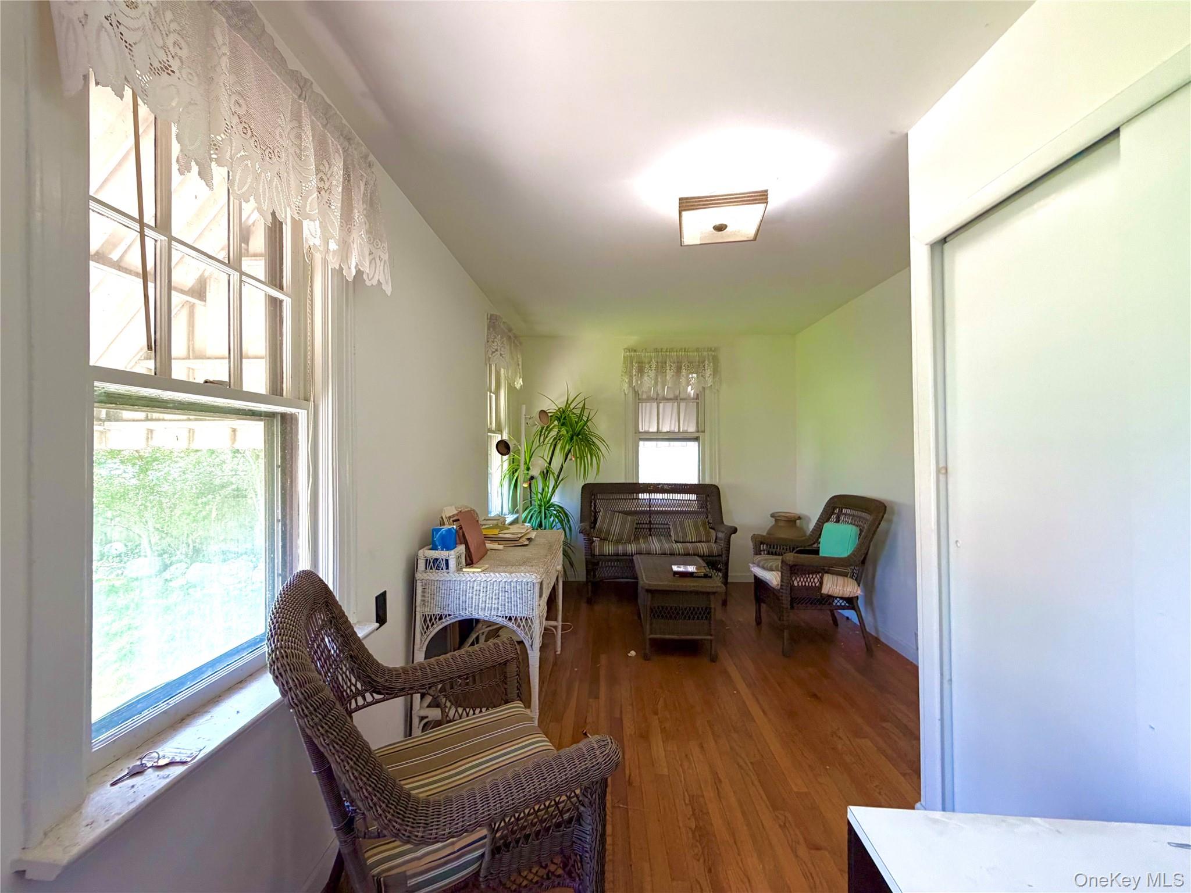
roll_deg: +1.1
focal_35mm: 14
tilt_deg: +0.7
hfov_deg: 102.1
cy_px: 446
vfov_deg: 85.7
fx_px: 482
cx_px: 596
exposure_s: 1/120
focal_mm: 2.22
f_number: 2.2
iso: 200
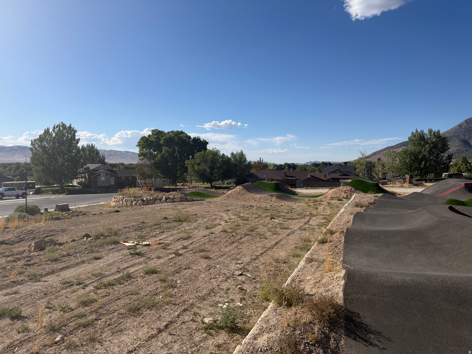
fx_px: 327
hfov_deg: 71.6
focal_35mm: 24
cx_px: 236
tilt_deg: -0.2
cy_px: 177
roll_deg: +0.3
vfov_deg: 56.8
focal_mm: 6.76
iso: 80
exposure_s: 1/8130
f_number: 1.78
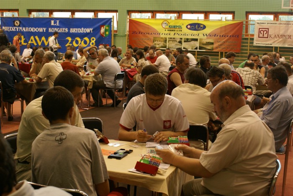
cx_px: 146
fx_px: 428
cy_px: 98
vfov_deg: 25.8
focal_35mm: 52
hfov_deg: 37.8
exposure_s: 1/30
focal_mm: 35
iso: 400
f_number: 5.6
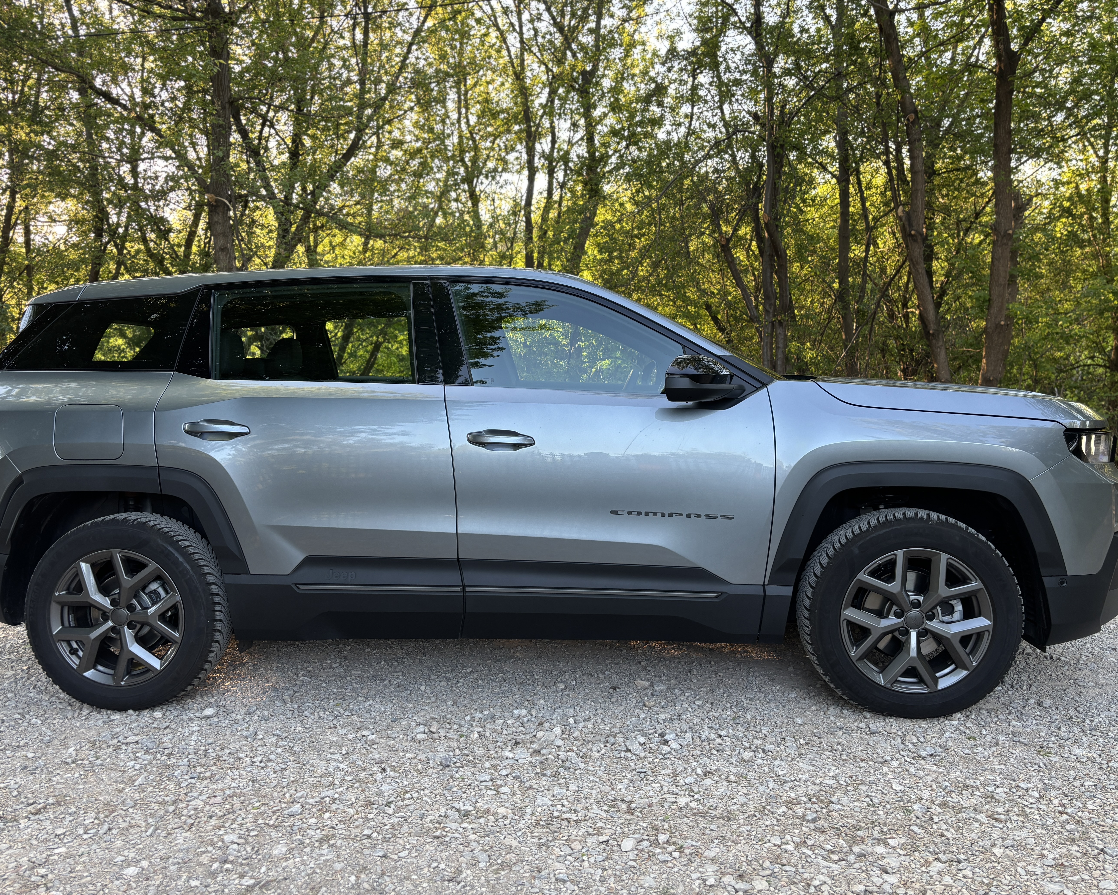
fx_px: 927
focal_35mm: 28
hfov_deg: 62.2
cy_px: 447
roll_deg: +0.8
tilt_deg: -5.6
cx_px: 542
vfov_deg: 51.5
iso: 64
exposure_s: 1/121
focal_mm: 5.96
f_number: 1.6
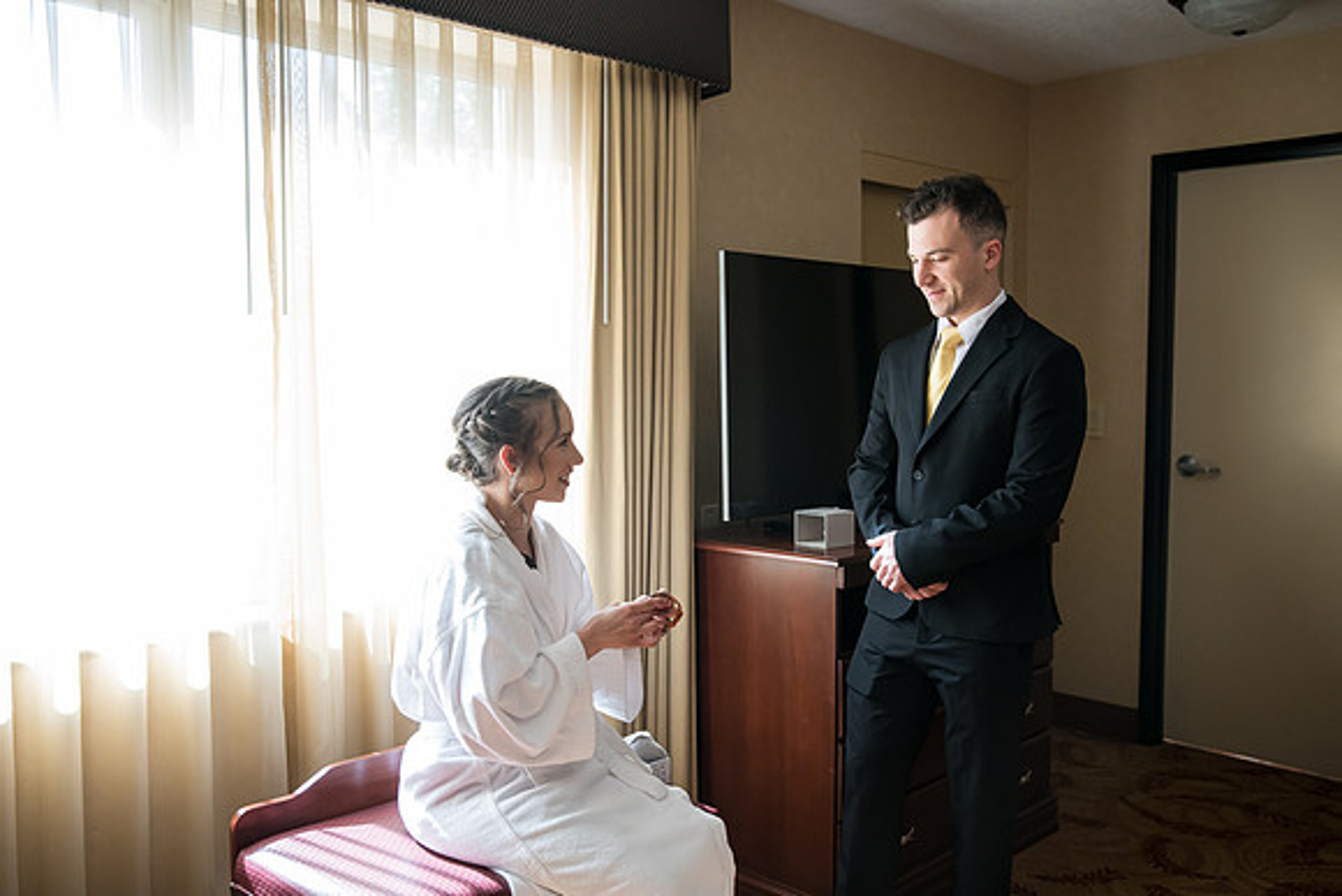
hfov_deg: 55.8
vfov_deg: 38.9
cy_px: 448
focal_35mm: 34
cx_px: 671
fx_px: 1268
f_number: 4
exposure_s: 1/320
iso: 2000
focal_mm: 34
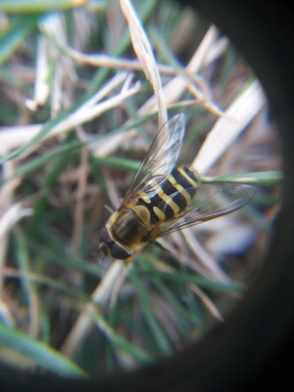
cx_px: 147
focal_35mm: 28
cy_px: 196
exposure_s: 1/100
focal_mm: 3.7
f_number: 1.9
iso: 125
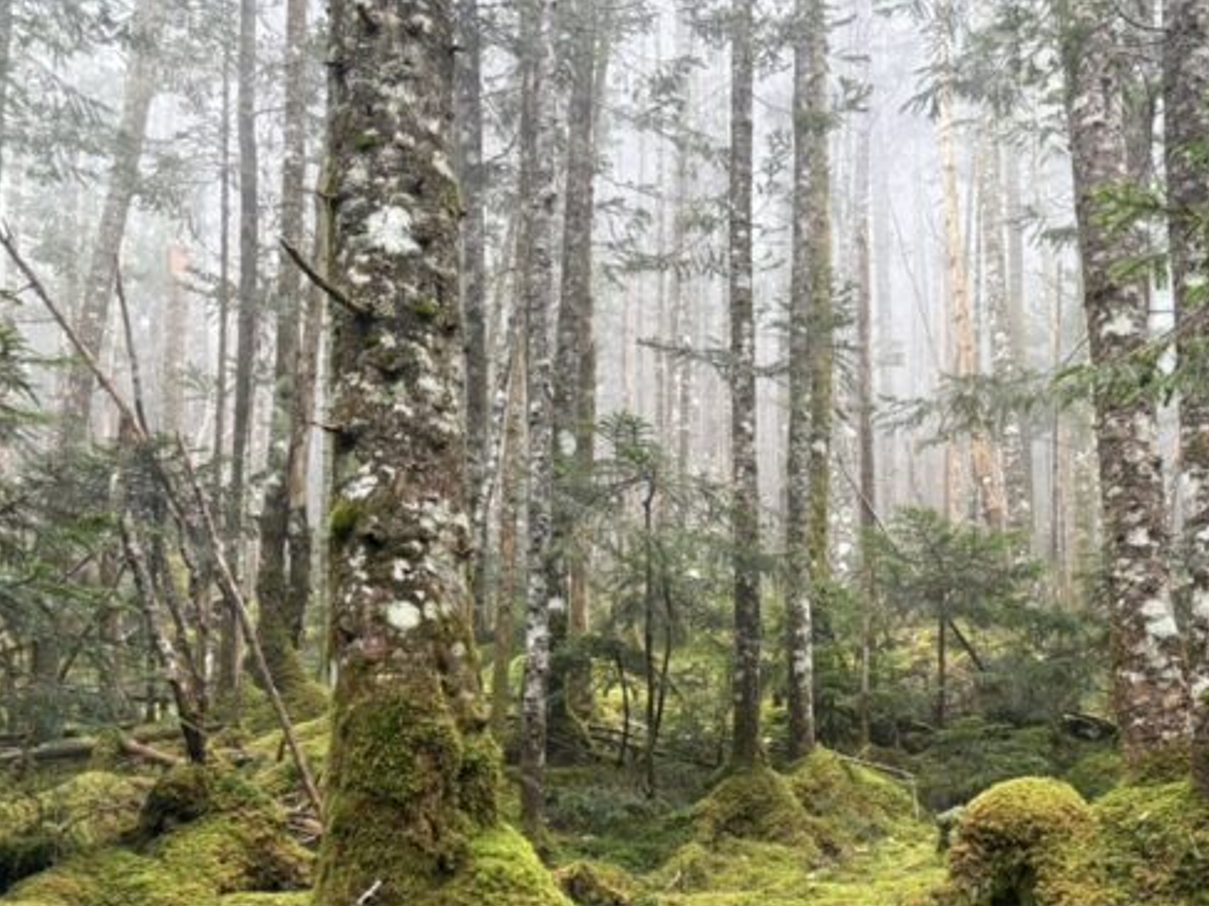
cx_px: 871
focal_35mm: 41
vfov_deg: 34.2
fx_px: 1432
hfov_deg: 44.6
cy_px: 710
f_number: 1.6
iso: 200
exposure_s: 1/60
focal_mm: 5.96
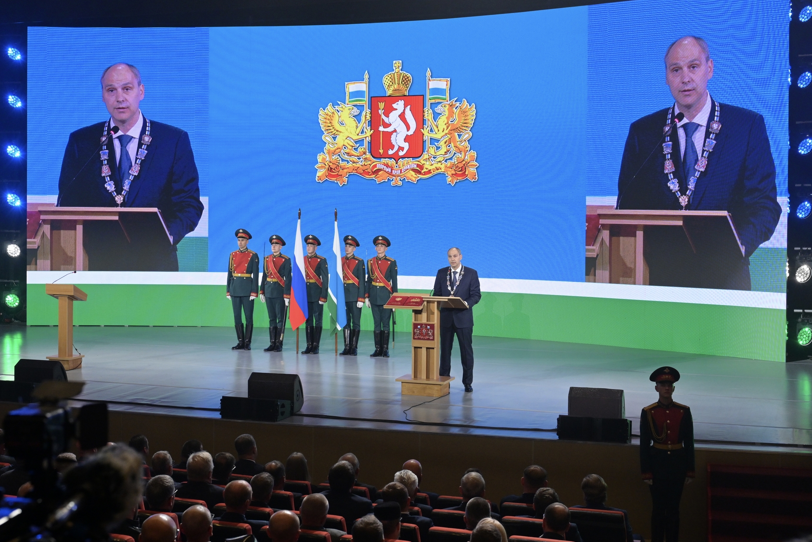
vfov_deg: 31.9
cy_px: 269
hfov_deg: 46.4
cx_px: 409
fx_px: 947
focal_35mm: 42
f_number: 5.6
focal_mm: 41
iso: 1600
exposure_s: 1/160
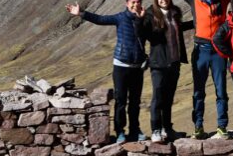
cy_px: 20
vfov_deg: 11.1
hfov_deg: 16.5
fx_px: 796
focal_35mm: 123
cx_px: 187
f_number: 9
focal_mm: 32
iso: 100
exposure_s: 1/320
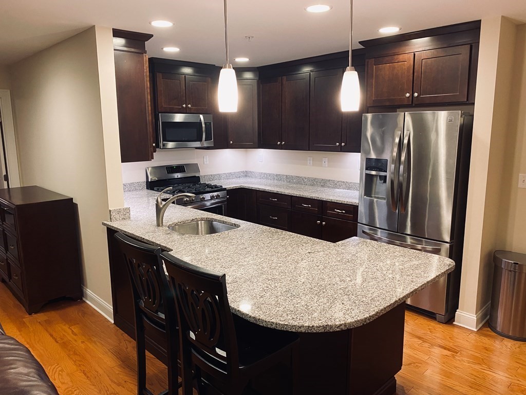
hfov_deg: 67.3
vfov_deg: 53.1
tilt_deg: -9.0
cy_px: 198
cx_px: 263
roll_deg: -0.4
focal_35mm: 26
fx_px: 395
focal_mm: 4.25
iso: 200
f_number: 1.8
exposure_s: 1/60
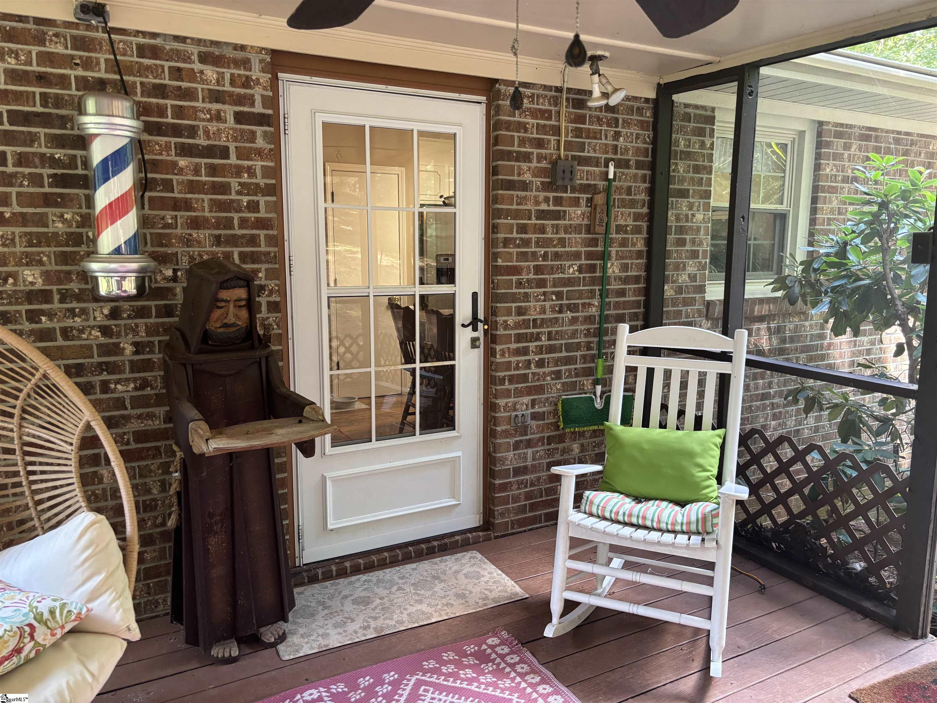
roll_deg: -0.3
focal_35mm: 26
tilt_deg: -9.2
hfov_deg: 67.3
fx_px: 704
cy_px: 352
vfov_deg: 53.1
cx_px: 468
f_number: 1.6
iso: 250
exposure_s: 1/60
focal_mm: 5.96
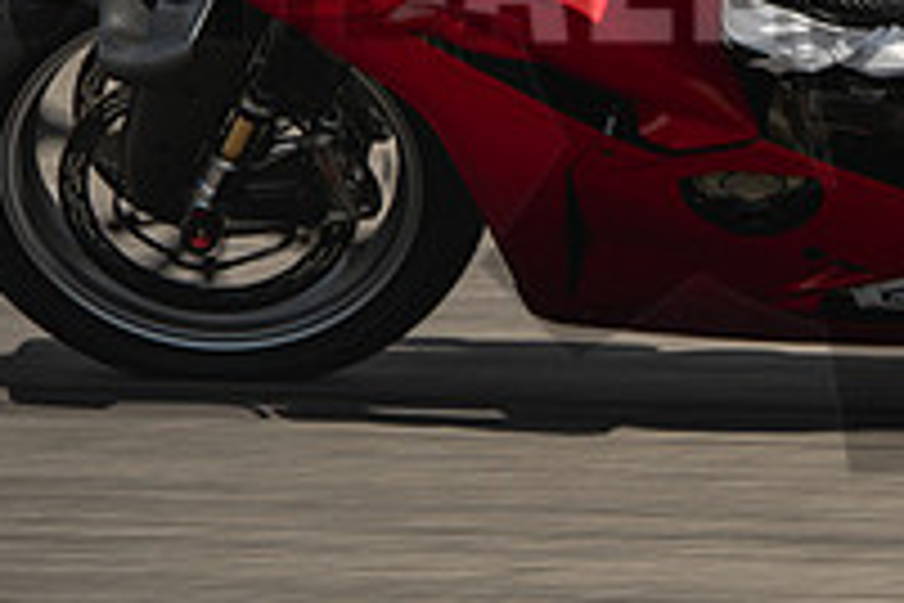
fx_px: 21745
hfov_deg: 2.4
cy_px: -74
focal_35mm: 866
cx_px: 917
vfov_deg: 1.6
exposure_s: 1/320
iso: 160
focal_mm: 200
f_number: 6.4
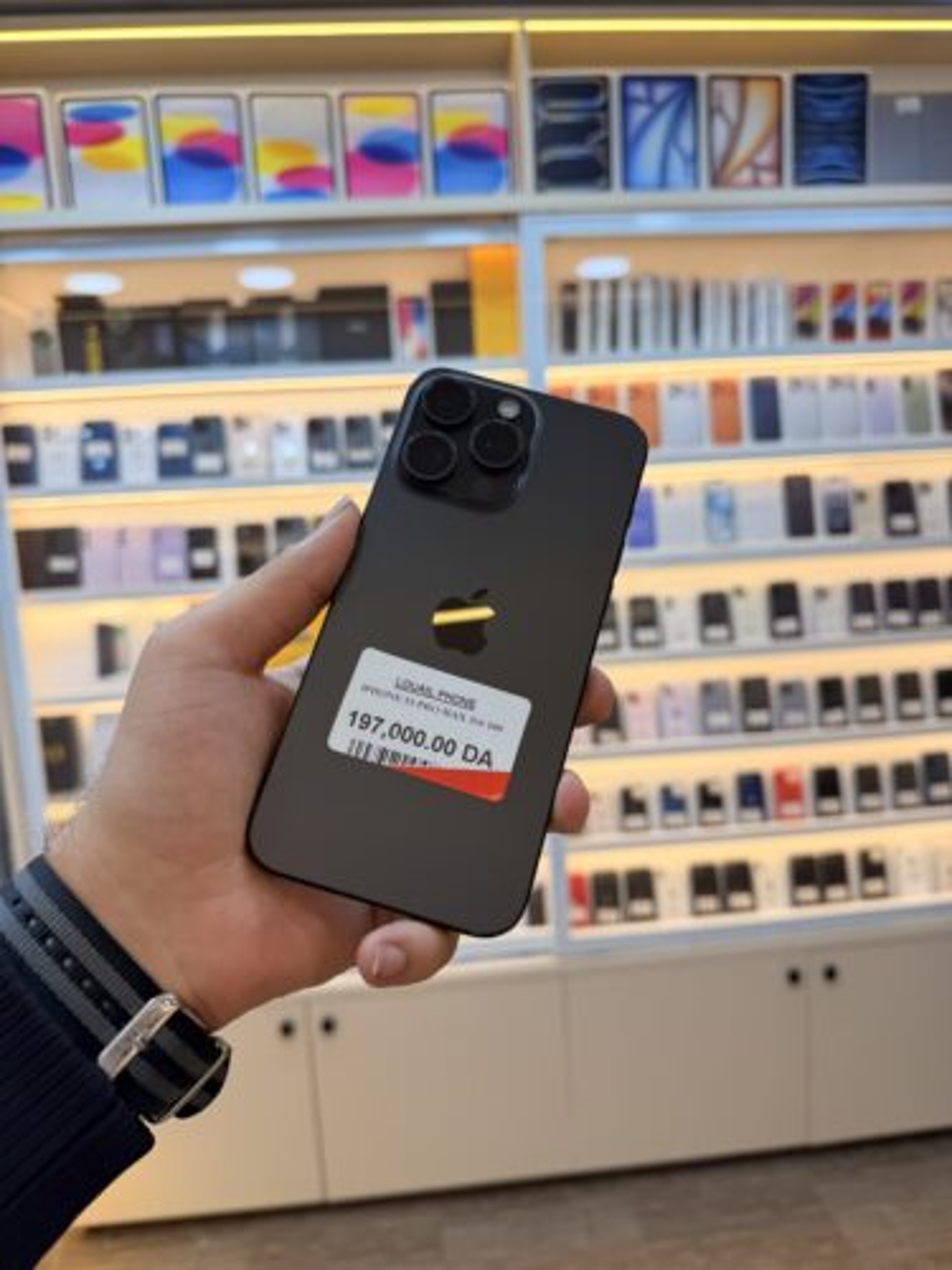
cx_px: 476
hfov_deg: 56.8
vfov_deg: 71.6
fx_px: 880
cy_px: 635
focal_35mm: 24
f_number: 1.78
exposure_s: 1/445
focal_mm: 6.76
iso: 80
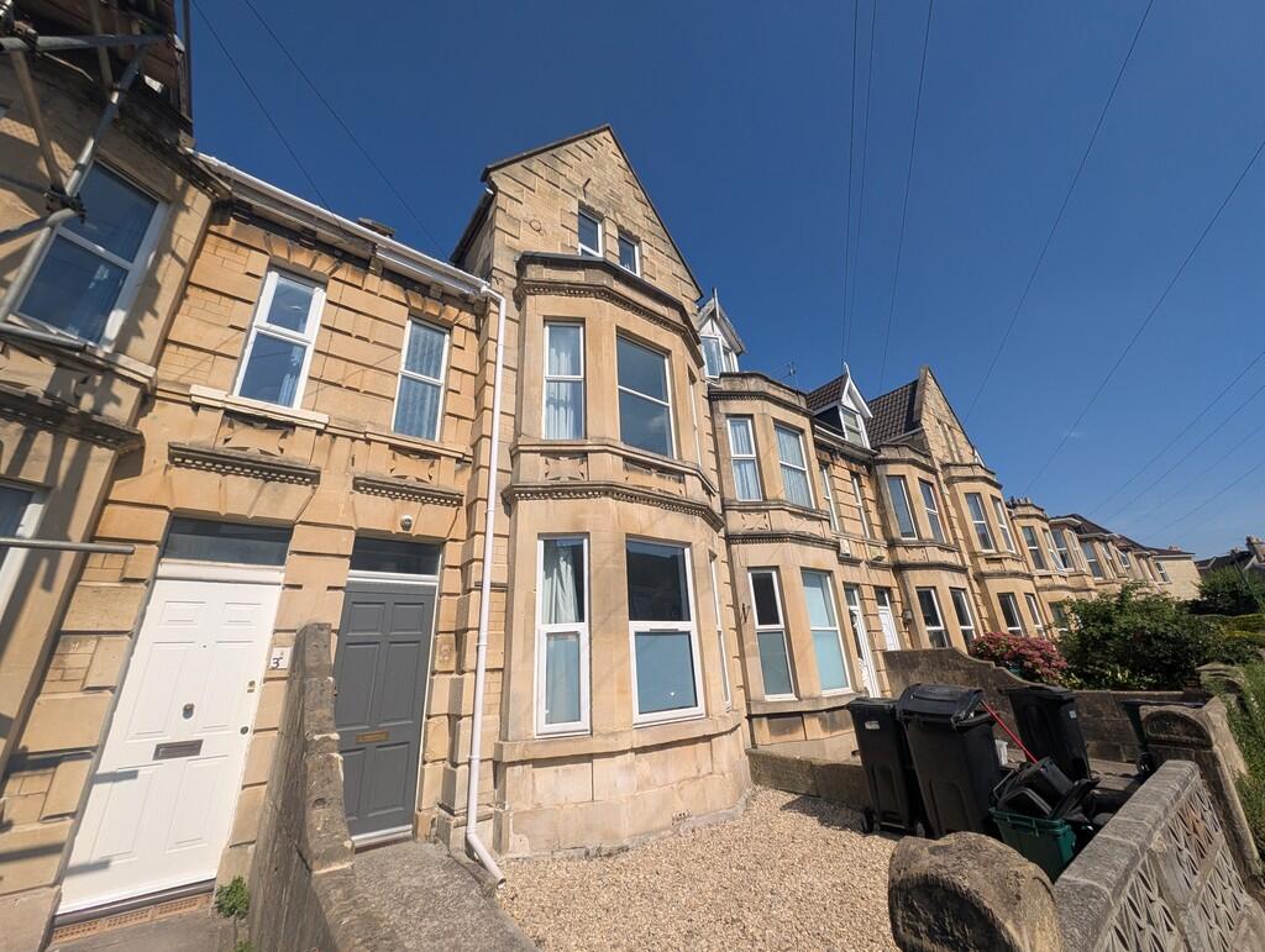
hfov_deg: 110.5
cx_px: 632
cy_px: 476
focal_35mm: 12
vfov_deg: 94.6
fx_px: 439
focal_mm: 2.23
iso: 40
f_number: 1.95
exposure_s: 1/3049
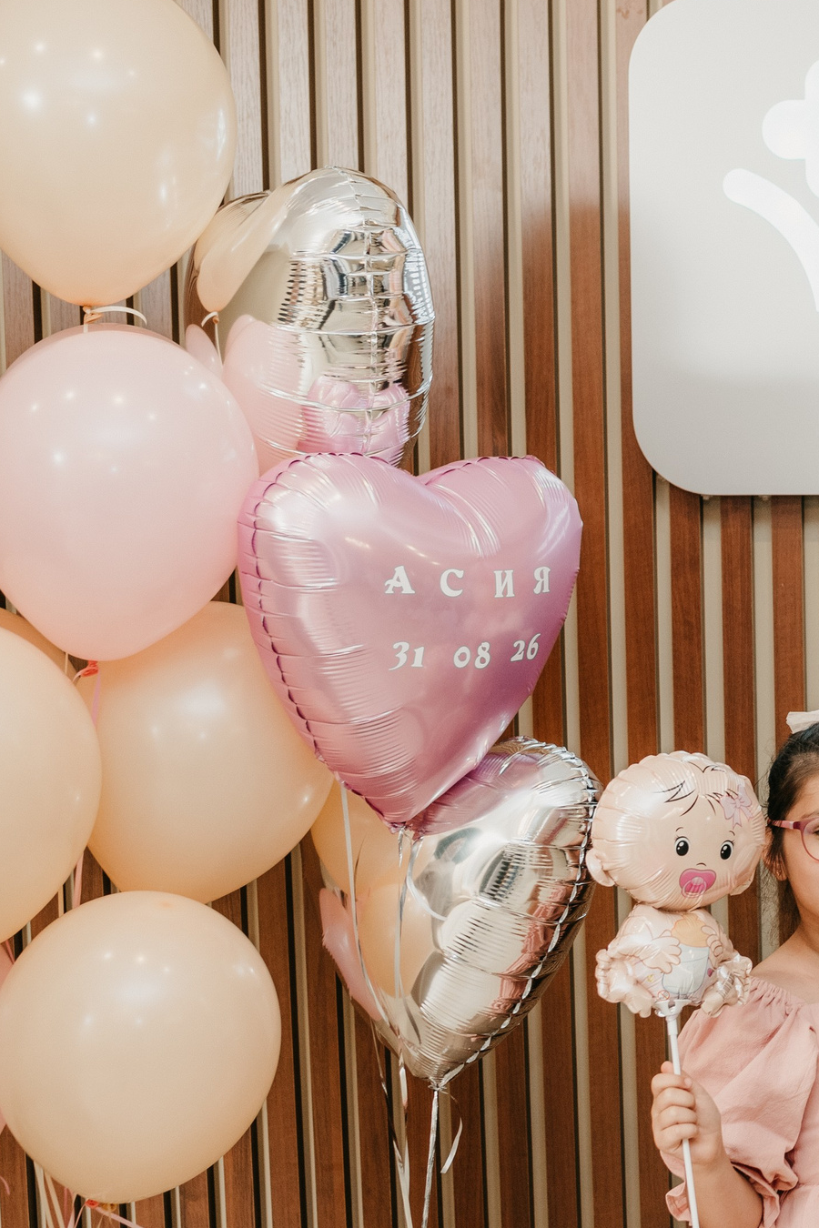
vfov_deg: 29.2
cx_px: 1092
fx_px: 2354
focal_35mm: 69
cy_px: 721
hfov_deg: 18.3
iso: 250
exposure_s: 1/160
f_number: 3.5
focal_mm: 35
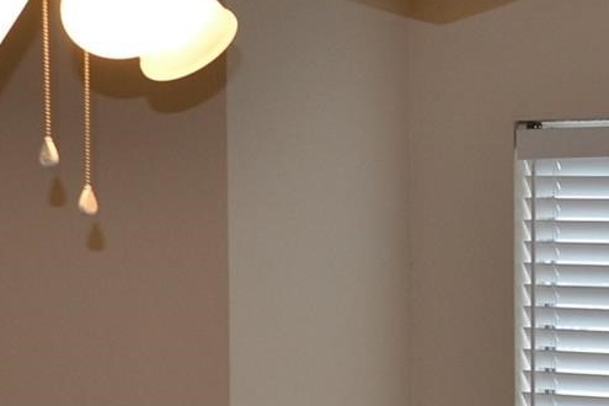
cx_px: 769
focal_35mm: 124
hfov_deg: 15.8
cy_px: 567
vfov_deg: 10.7
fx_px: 2098
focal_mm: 20
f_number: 4
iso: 360
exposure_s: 1/125
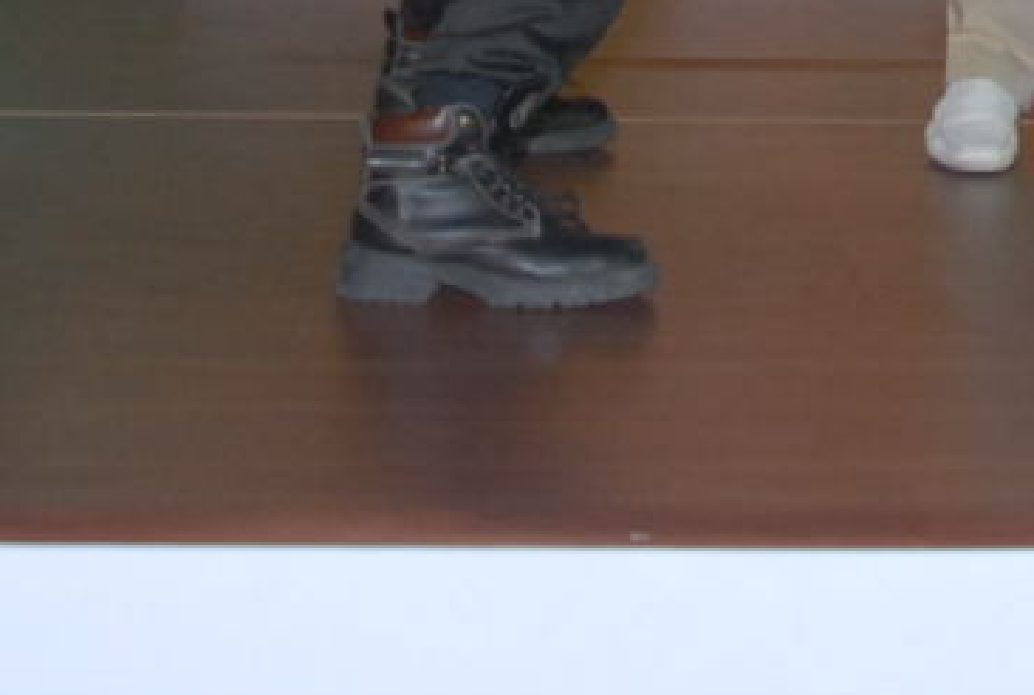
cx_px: 1127
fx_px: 3772
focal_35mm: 131
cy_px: -774
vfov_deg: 9.7
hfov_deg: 15.2
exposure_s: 1/100
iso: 500
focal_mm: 20
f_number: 5.6
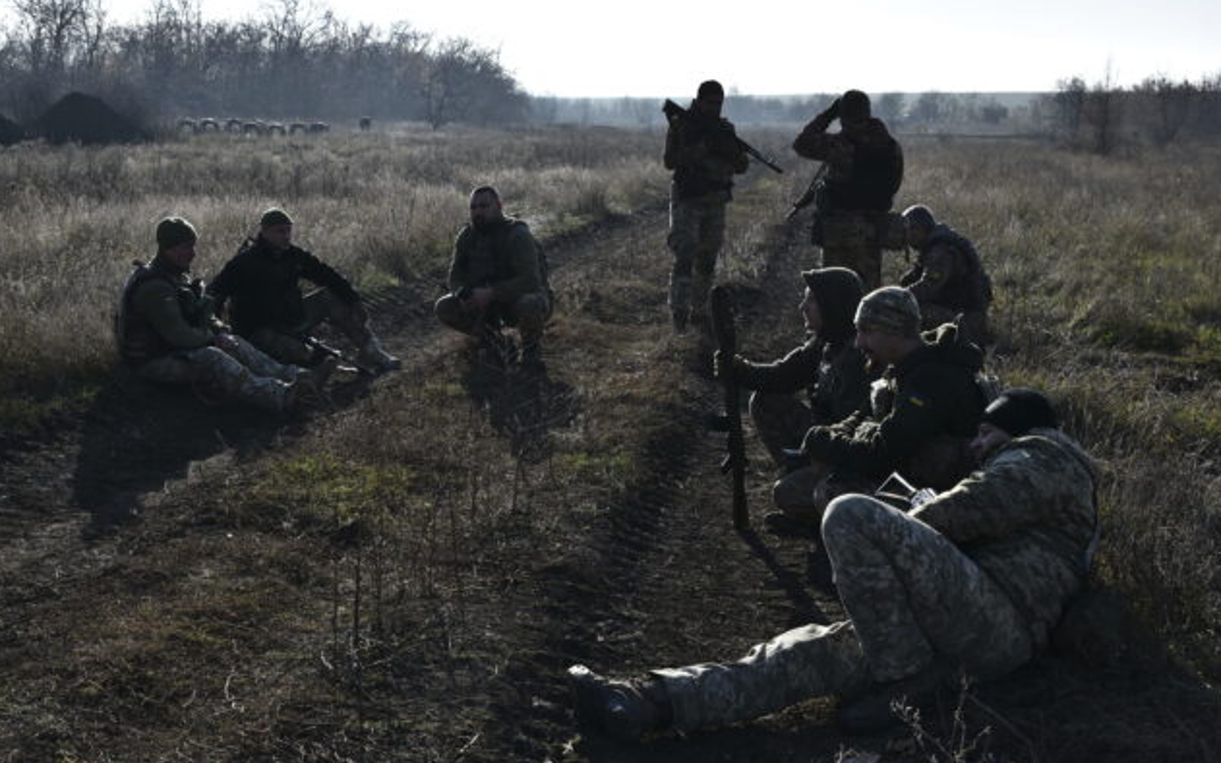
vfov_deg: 25.8
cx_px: 614
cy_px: 362
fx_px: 1663
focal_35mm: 50
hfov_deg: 40.3
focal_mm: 32
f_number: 6.3
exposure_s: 1/2000
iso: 320
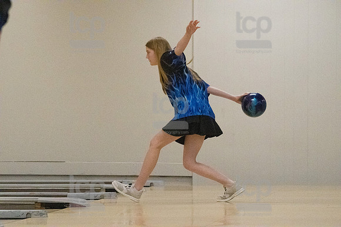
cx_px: 170
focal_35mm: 217
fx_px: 2054
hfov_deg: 9.5
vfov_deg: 6.3
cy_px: 114
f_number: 4
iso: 10000
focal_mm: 145
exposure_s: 1/1250
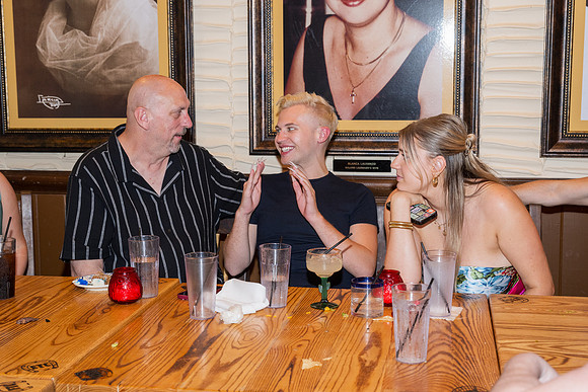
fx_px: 860
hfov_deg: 37.8
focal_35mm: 53
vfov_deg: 25.7
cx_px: 294
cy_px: 196
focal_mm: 52
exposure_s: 1/100
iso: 800
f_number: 5.6
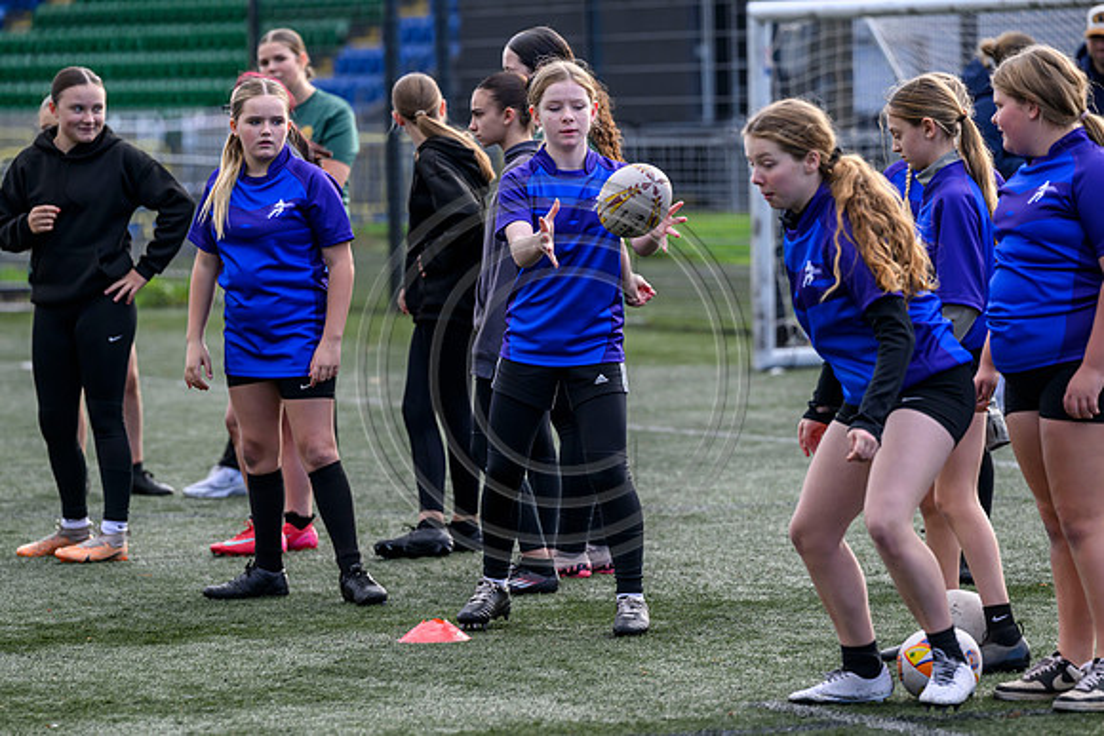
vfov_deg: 6.9
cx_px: 552
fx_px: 6134
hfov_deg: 10.3
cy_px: 368
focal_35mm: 200
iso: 1600
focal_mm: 200
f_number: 4.5
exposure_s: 1/1600
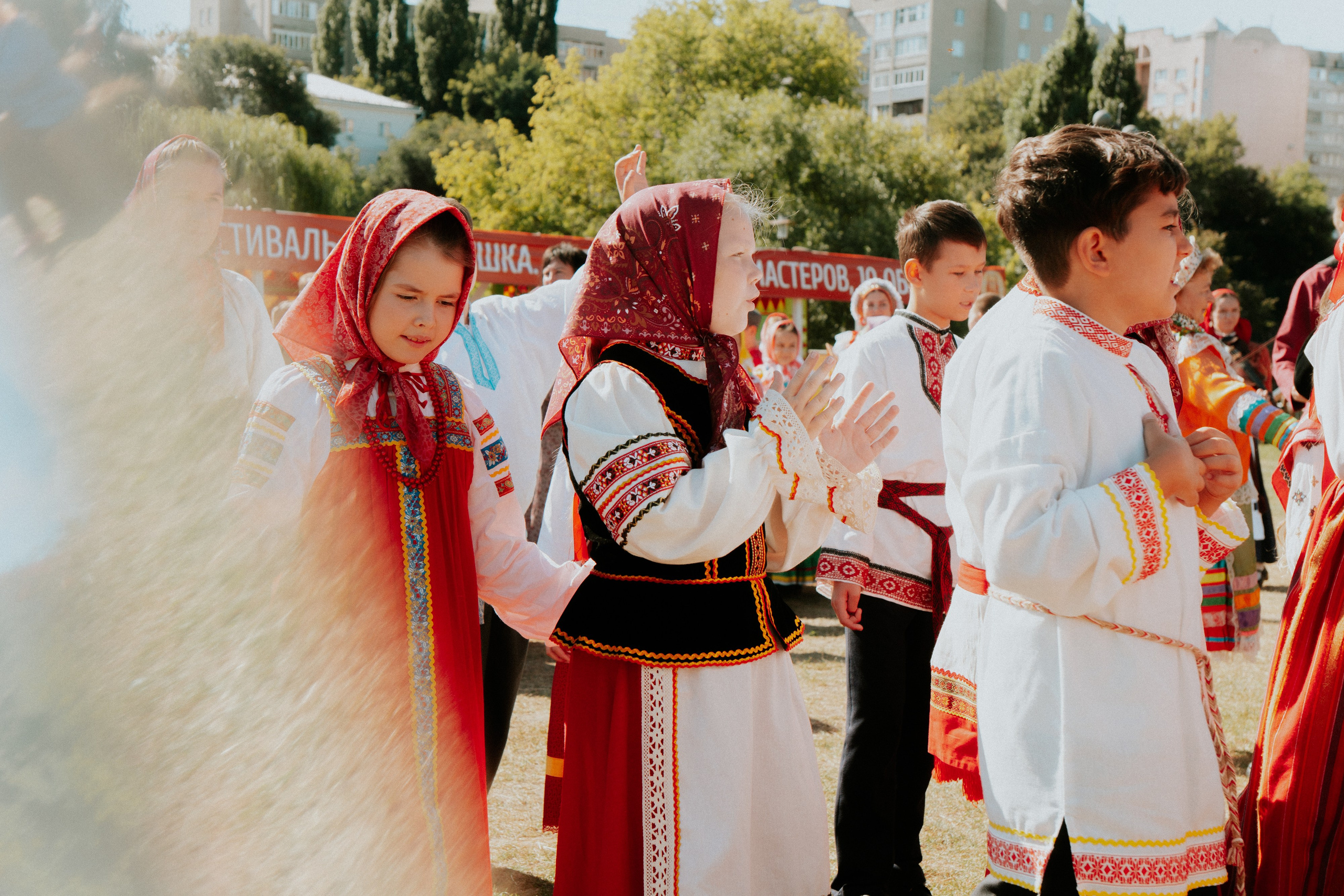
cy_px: 430
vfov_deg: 22.7
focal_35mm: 60
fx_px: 2227
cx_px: 643
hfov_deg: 33.6
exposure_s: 1/640
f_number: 5
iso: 160
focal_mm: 37
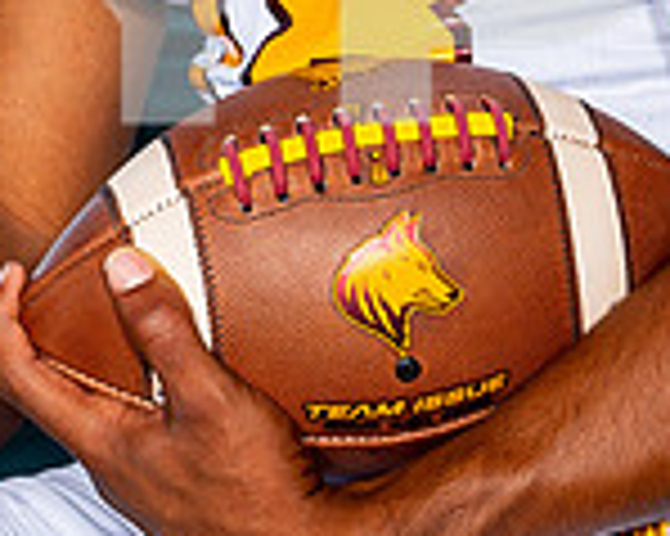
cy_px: -363
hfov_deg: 8.6
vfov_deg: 6.7
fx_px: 4459
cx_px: 373
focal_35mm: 225
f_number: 9
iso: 125
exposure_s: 1/125
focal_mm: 53
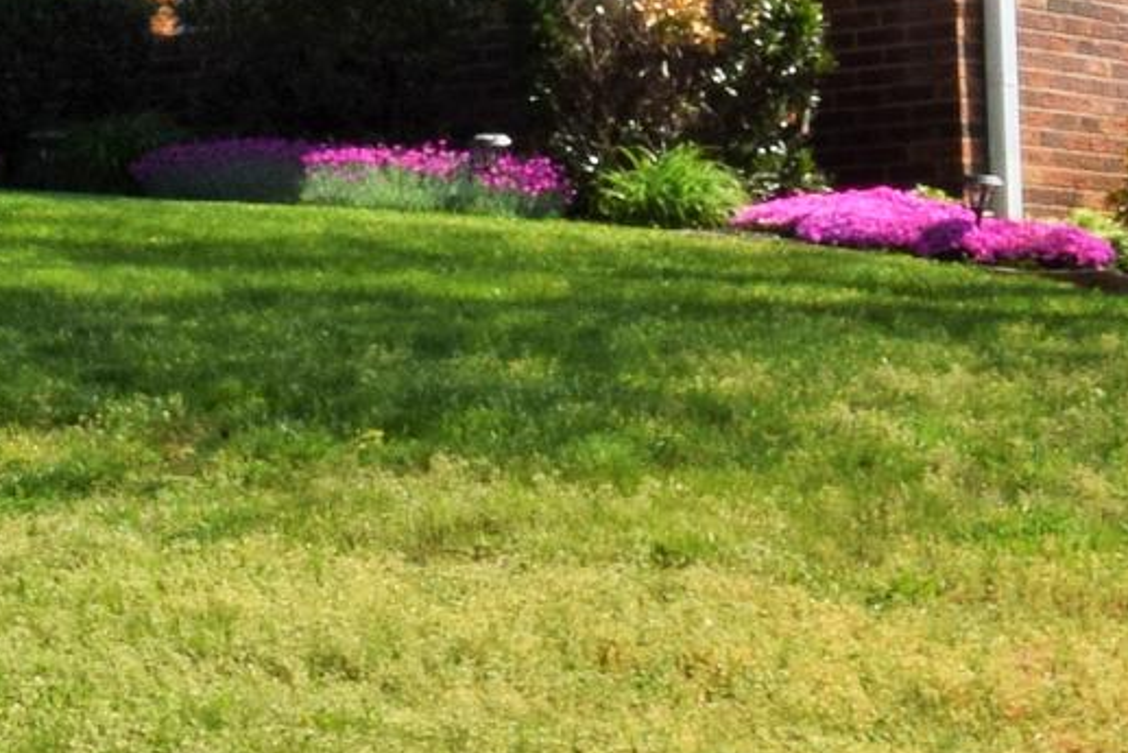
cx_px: -338
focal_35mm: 174
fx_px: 5453
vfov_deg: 7.9
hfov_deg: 11.5
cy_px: 271
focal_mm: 20
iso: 160
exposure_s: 1/50
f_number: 22
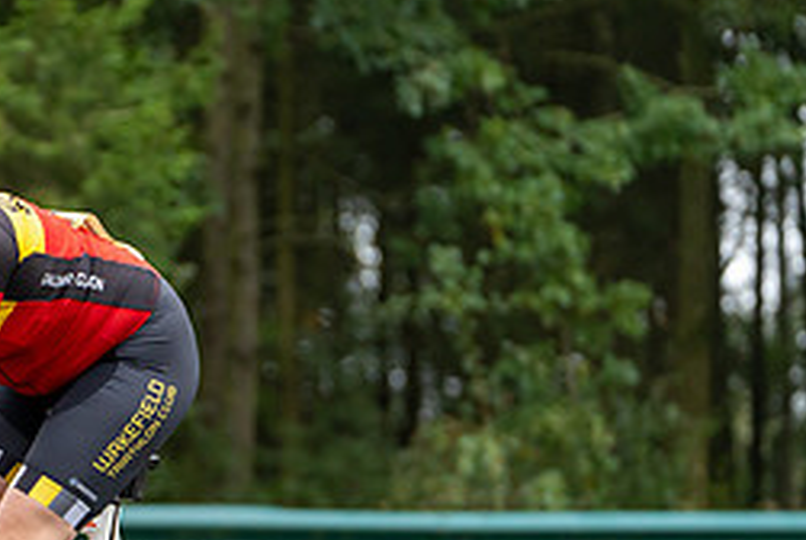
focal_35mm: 263
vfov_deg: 5.2
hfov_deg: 7.8
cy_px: 468
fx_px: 5895
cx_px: -19
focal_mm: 114
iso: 1600
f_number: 2.8
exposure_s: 1/1250
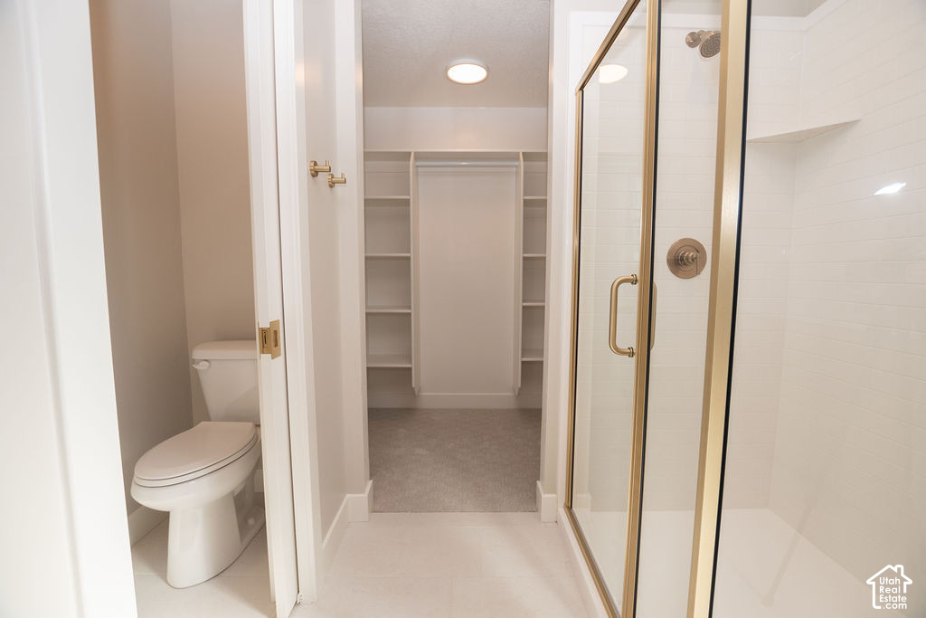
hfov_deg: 100.4
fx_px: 386
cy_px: 309
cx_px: 463
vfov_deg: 77.3
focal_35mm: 15
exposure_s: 1/200
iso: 125
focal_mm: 10
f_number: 4
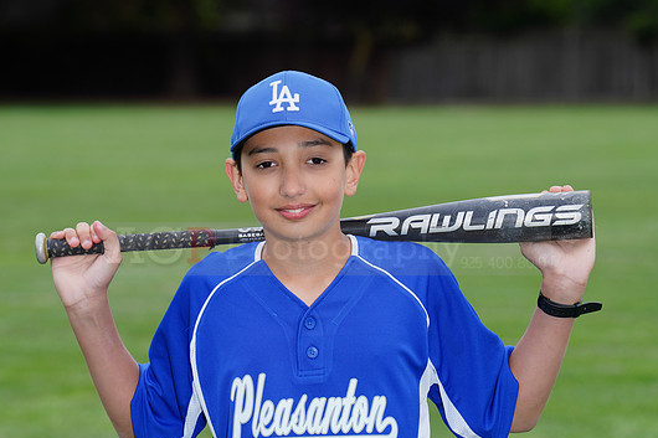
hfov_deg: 9.4
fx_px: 4001
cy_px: 239
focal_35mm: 219
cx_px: 310
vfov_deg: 6.3
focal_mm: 200
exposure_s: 1/200
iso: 200
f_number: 8
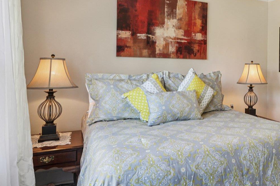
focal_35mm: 33
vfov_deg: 39.8
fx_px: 257
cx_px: 228
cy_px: 73
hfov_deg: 53.1
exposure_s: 1/20
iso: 400
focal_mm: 16
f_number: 9
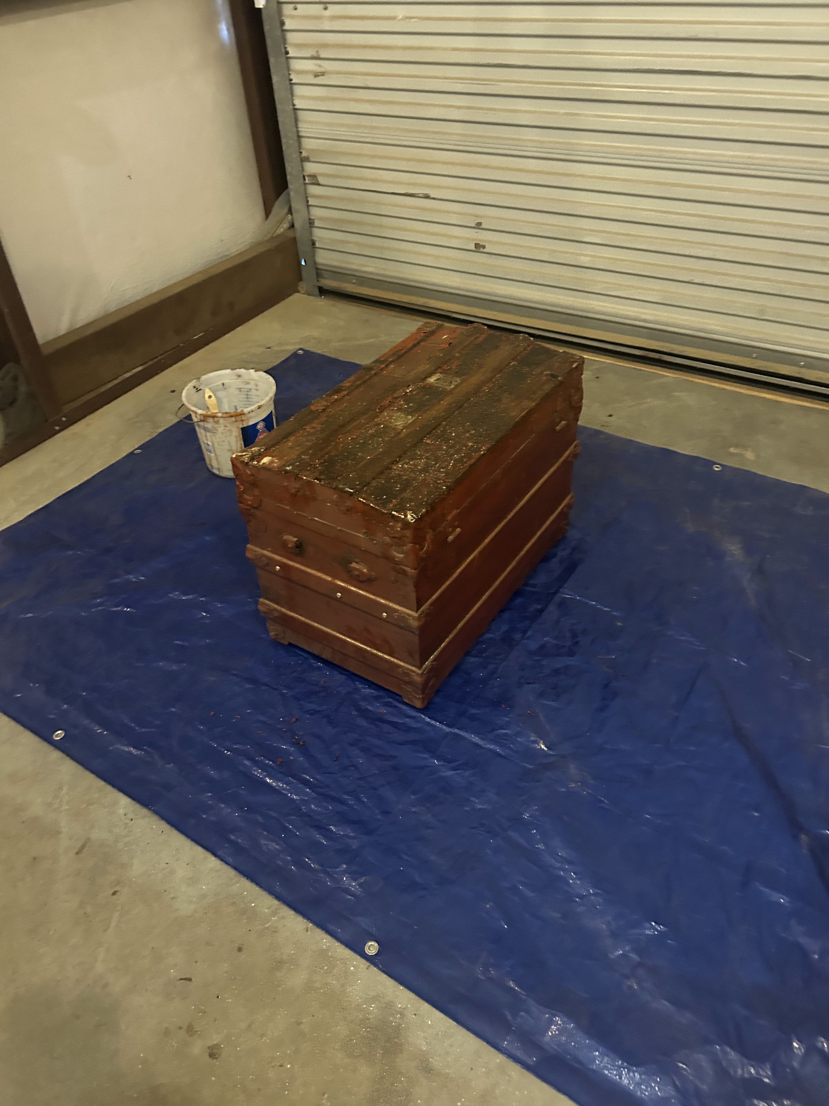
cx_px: 414
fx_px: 830
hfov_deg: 53.1
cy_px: 553
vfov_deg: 67.3
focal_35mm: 26
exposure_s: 1/30
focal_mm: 5.7
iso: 640
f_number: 1.5
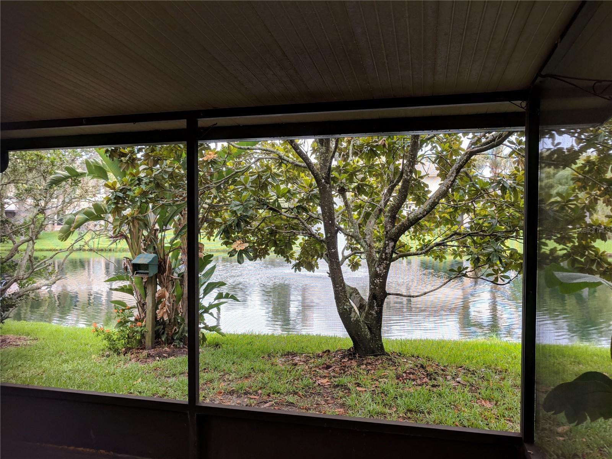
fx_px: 460
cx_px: 306
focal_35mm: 26
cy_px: 230
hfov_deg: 67.3
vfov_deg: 53.1
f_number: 2
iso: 50
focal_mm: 4.67
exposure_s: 1/240
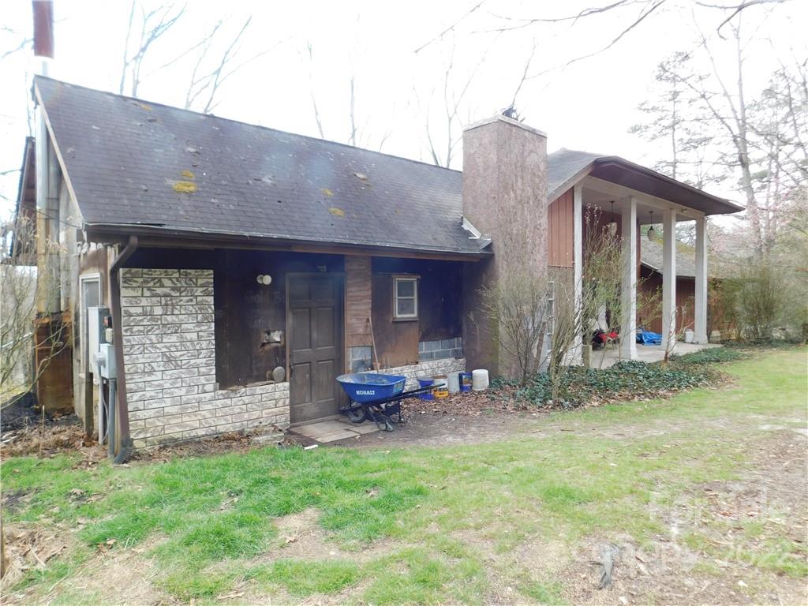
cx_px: 404
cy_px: 303
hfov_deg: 73.9
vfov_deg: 58.9
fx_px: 537
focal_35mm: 23
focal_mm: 4
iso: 125
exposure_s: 1/100
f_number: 3
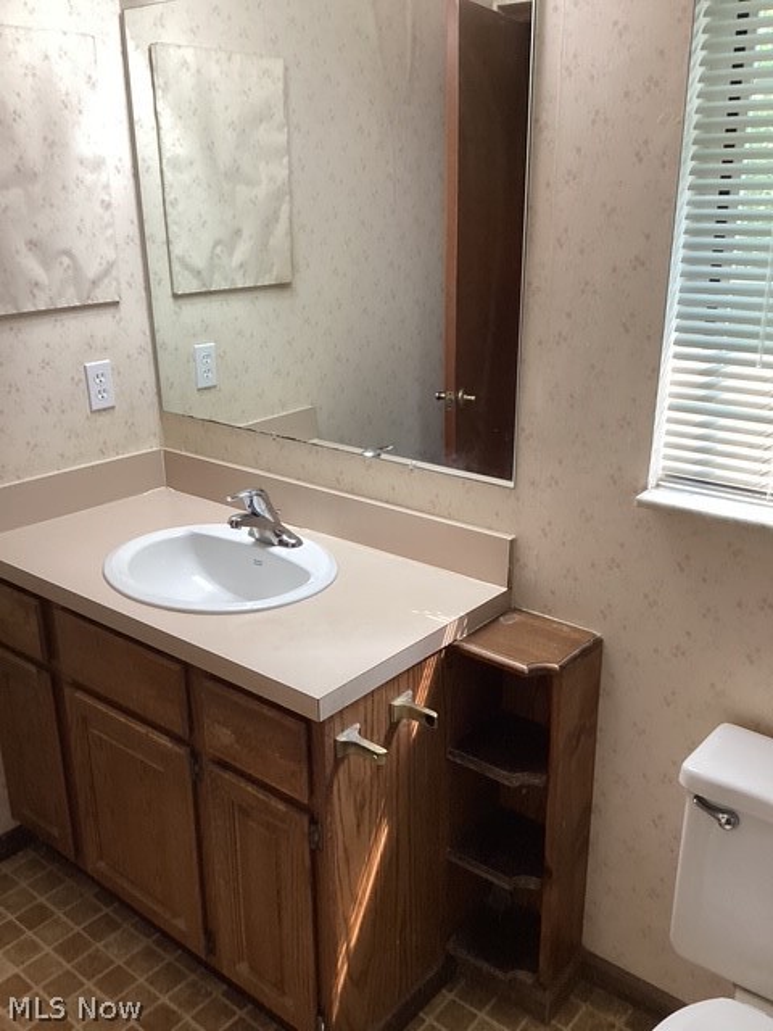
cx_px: 386
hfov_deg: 45.4
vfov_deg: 58.4
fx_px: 923
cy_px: 516
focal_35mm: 31
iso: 160
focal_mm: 3.3
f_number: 2.4
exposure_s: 1/60
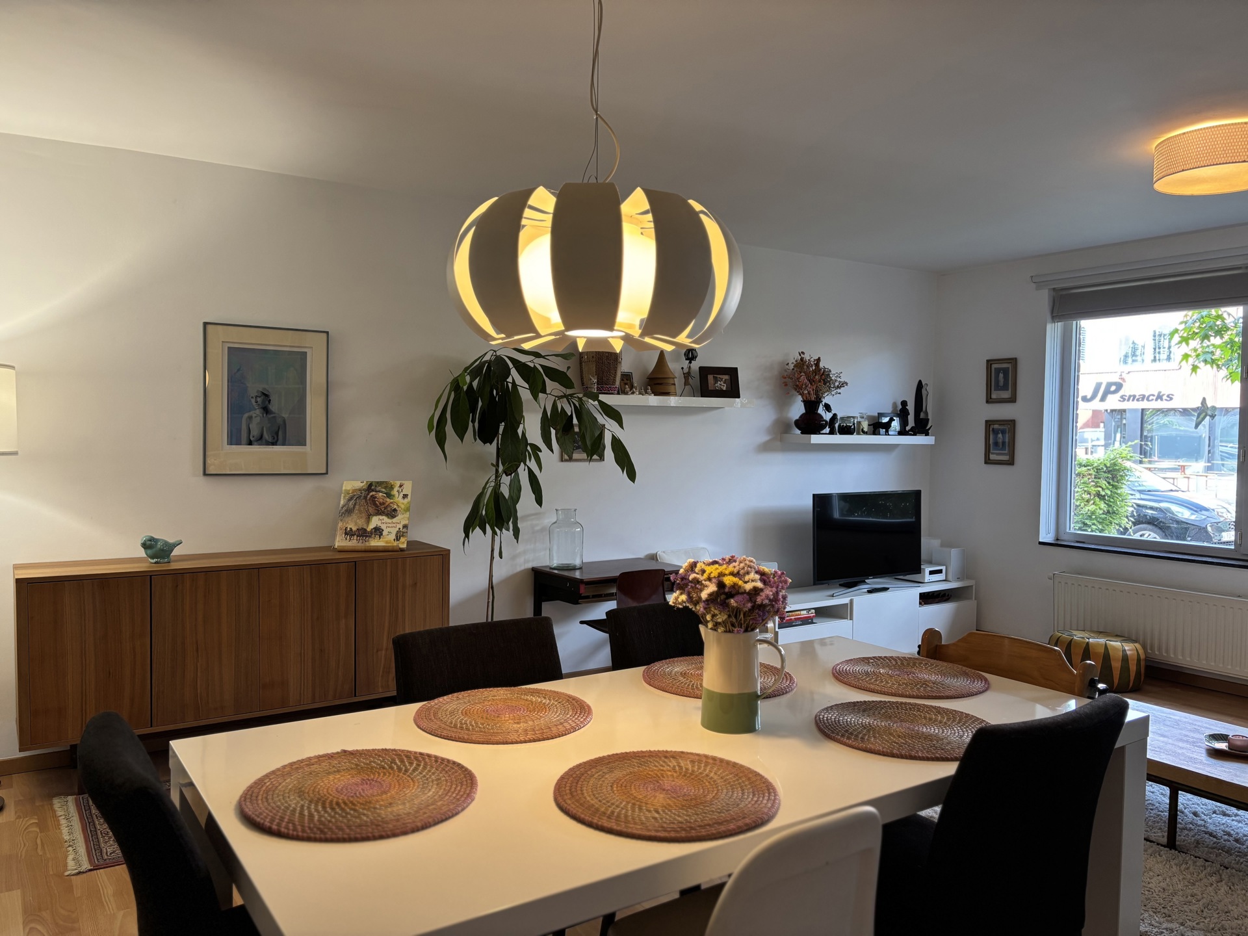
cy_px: 468
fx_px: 937
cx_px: 624
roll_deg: -0.8
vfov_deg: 53.1
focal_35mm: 26
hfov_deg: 67.3
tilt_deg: -2.7
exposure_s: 1/100
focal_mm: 5.96
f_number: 1.6
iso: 125
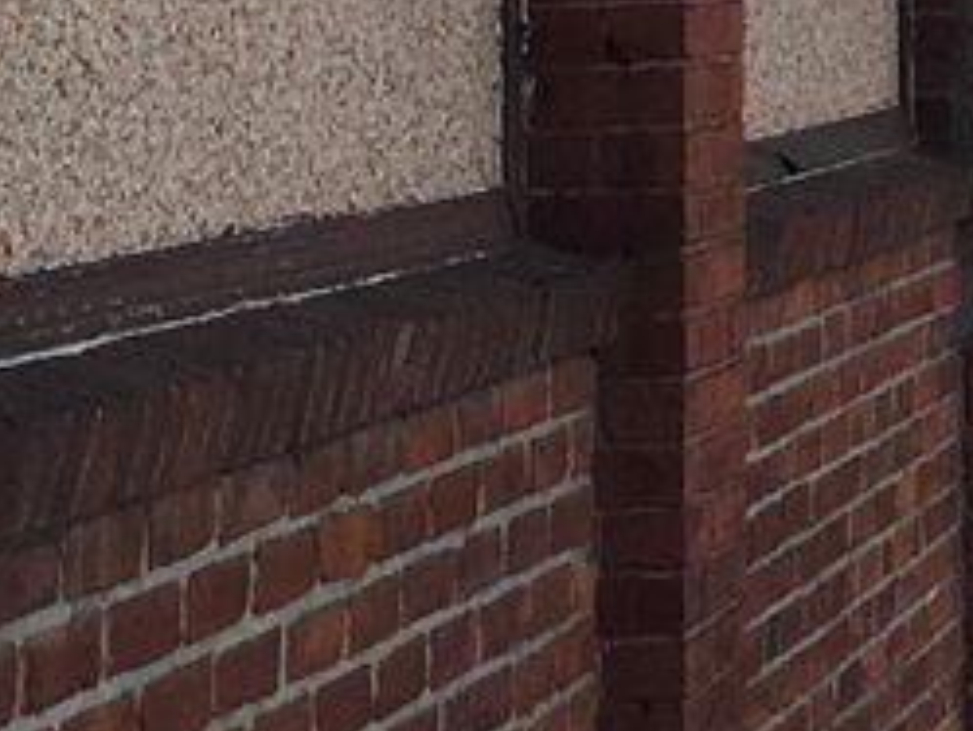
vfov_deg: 7.6
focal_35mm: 190
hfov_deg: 10.1
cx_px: 1368
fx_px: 5343
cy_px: -594
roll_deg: -0.1
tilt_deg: +6.3
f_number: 2.2
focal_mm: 4.15
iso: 32
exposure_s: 1/1980
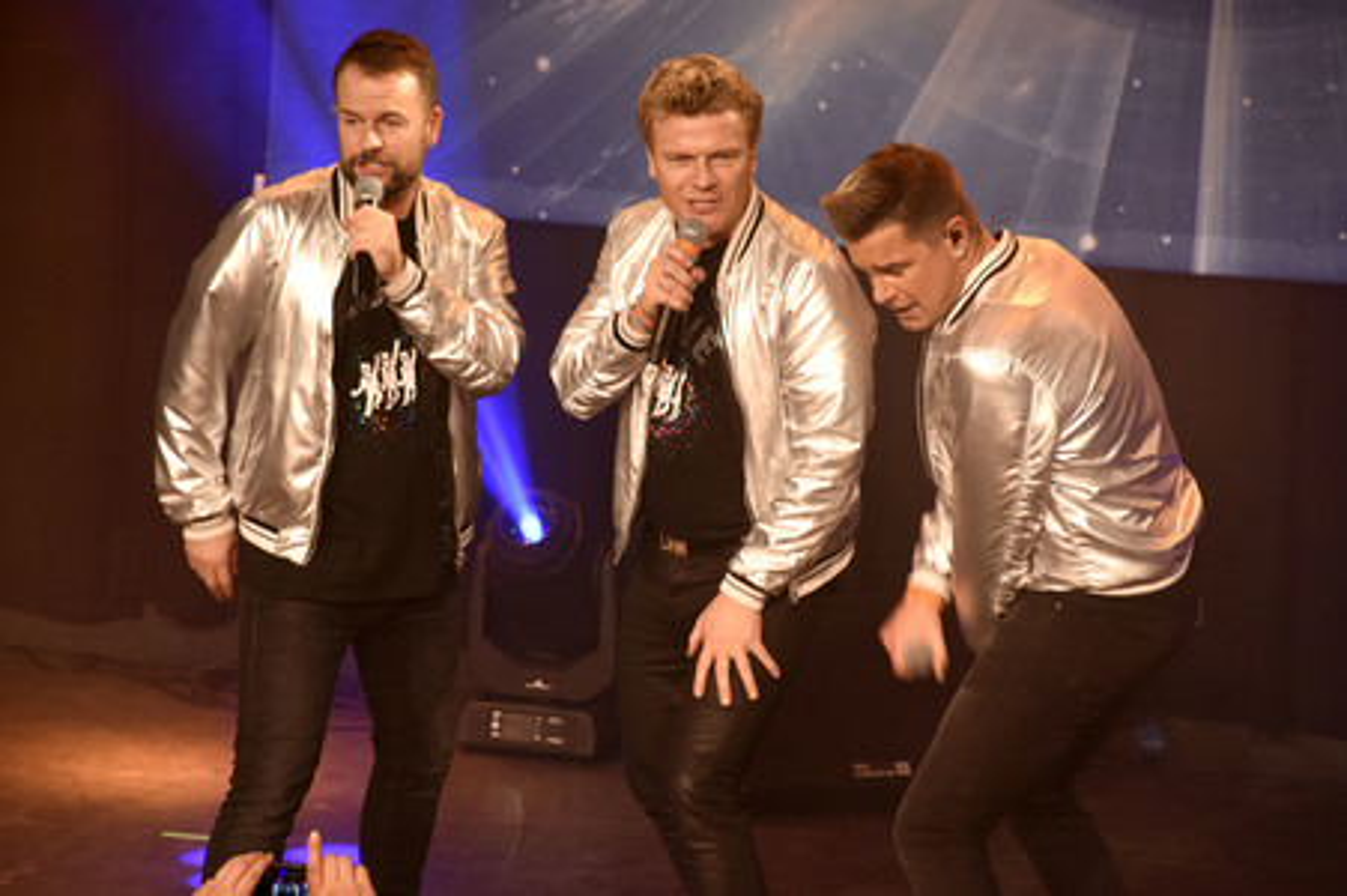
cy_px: 448
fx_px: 7852
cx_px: 674
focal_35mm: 210
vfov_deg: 6.5
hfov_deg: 9.8
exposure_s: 1/50
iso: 560
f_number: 5.6
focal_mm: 140
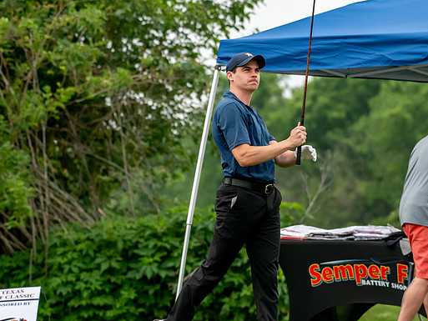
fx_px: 4032
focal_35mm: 326
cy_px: 160
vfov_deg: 4.6
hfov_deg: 6.1
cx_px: 215
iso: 1800
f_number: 5.6
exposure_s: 1/2000
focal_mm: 200
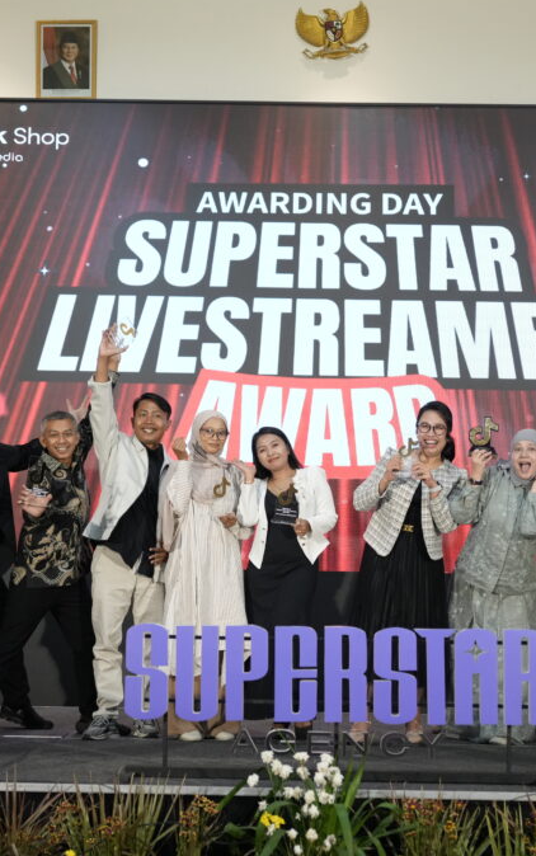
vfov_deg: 31.0
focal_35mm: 66
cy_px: 426
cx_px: 315
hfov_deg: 19.7
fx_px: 1543
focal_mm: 42.7
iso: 2000
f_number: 2.8
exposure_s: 1/320
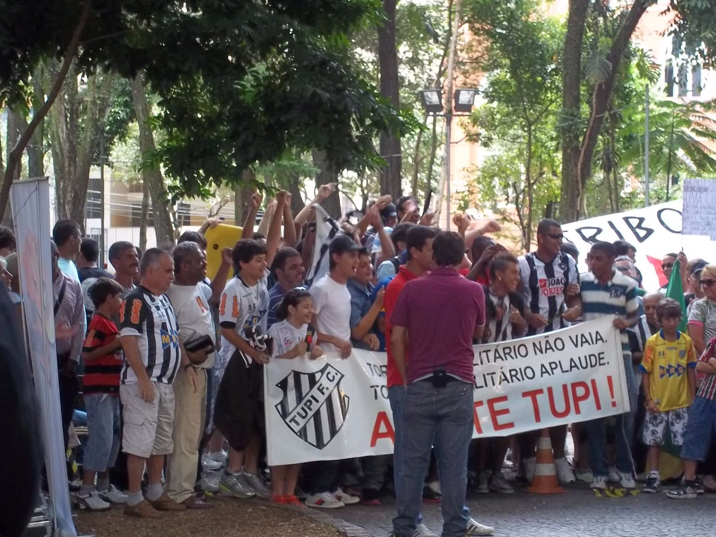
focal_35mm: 96
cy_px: 267
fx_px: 1986
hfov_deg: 20.4
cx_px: 396
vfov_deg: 15.4
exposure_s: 1/50
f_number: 5
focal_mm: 15.4
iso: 160
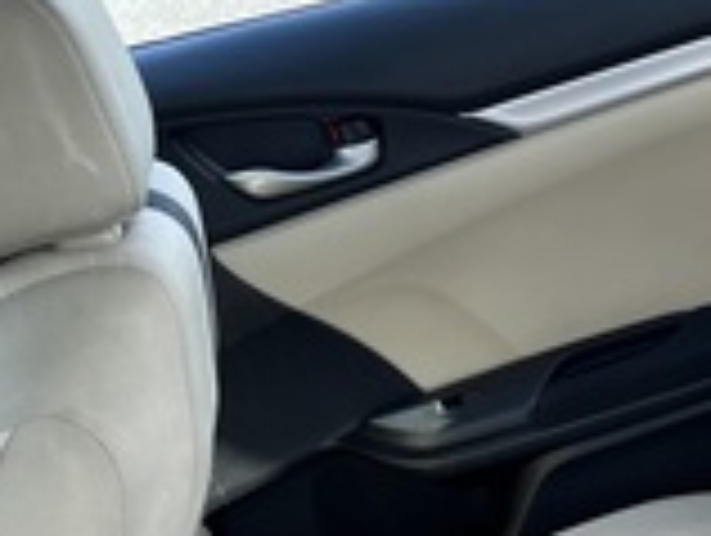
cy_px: 655
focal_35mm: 75
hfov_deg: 22.6
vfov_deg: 18.6
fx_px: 1543
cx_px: 974
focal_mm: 5.7
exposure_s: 1/121
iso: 50
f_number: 1.5
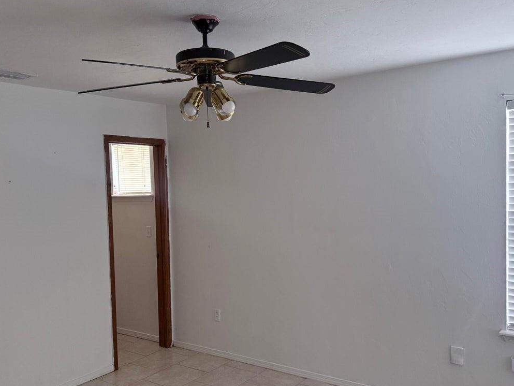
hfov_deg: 55.3
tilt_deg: -3.3
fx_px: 490
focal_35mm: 33
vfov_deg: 42.9
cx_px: 255
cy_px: 209
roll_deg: +1.7
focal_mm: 6.76
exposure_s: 1/60
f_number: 1.78
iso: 400
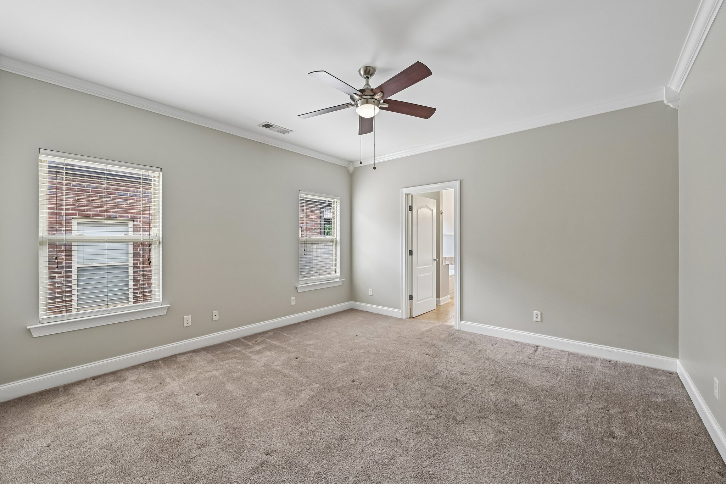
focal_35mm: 14
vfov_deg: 81.2
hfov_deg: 104.3
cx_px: 363
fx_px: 282
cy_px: 242
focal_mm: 14
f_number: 8
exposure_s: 1/30
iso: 400
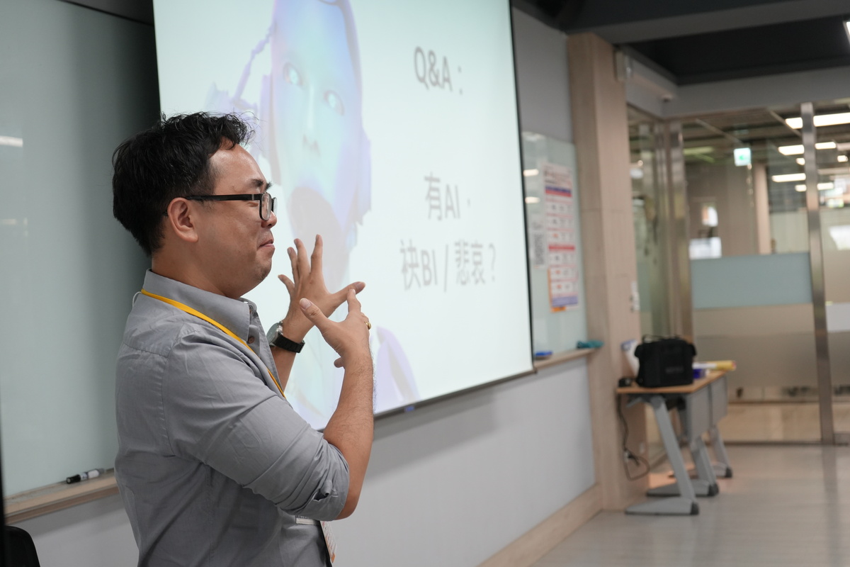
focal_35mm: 52
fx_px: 1228
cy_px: 284
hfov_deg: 38.2
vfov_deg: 26.0
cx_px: 425
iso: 1600
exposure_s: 1/160
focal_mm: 52
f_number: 5
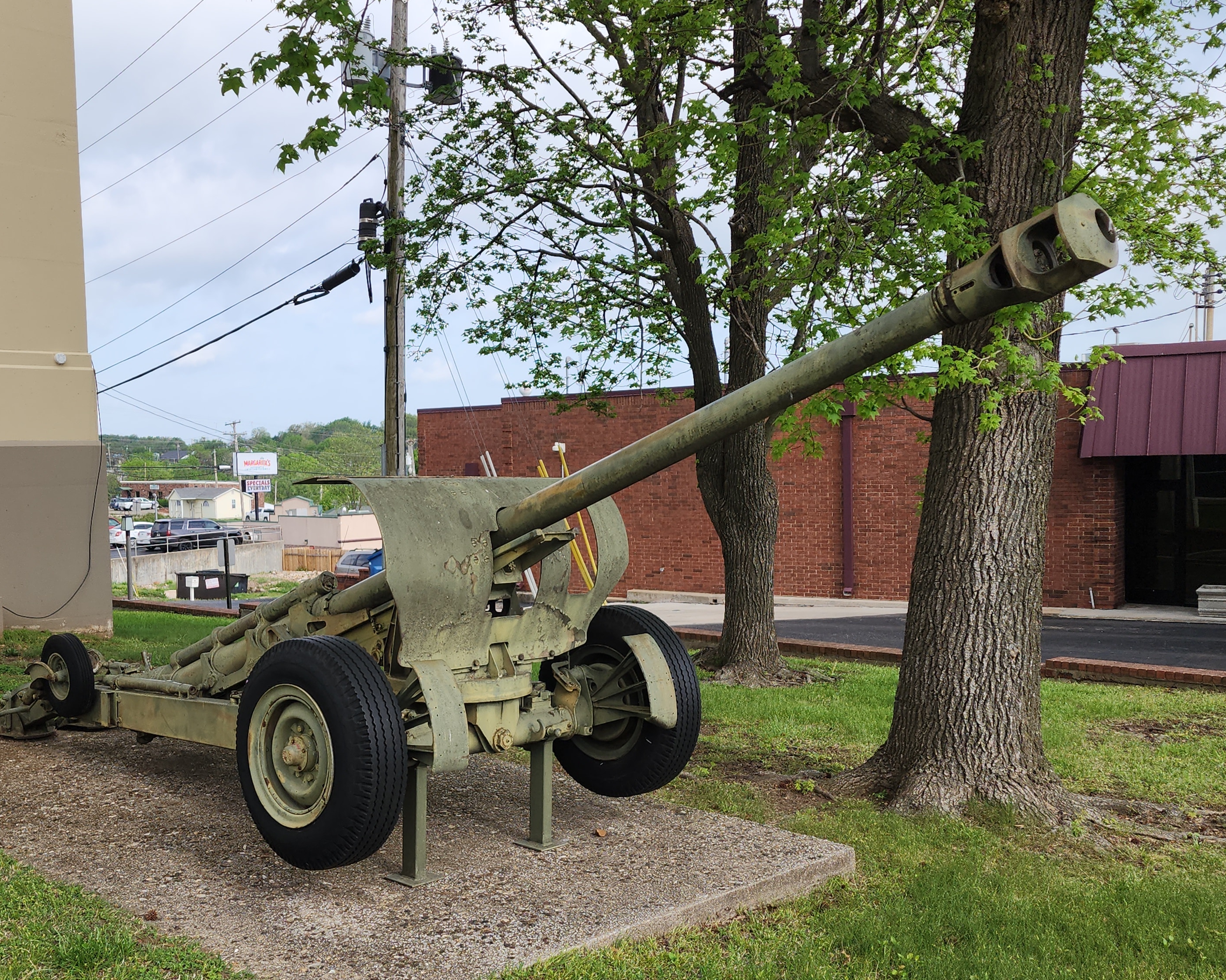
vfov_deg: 45.8
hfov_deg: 55.4
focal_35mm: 32
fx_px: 1161
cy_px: 531
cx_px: 515
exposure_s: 1/526
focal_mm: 6.4
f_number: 1.8
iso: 12
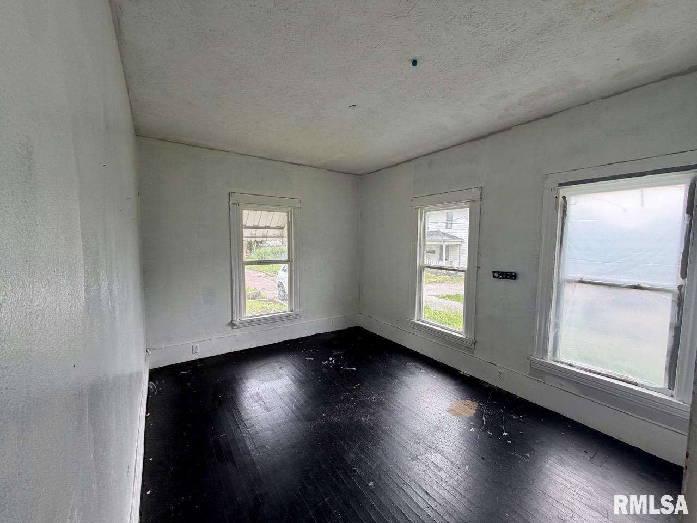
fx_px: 282
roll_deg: -0.4
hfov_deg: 102.1
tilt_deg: -4.5
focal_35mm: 14
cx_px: 348
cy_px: 262
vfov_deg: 85.7
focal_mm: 2.22
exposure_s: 1/147
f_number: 2.2
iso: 64
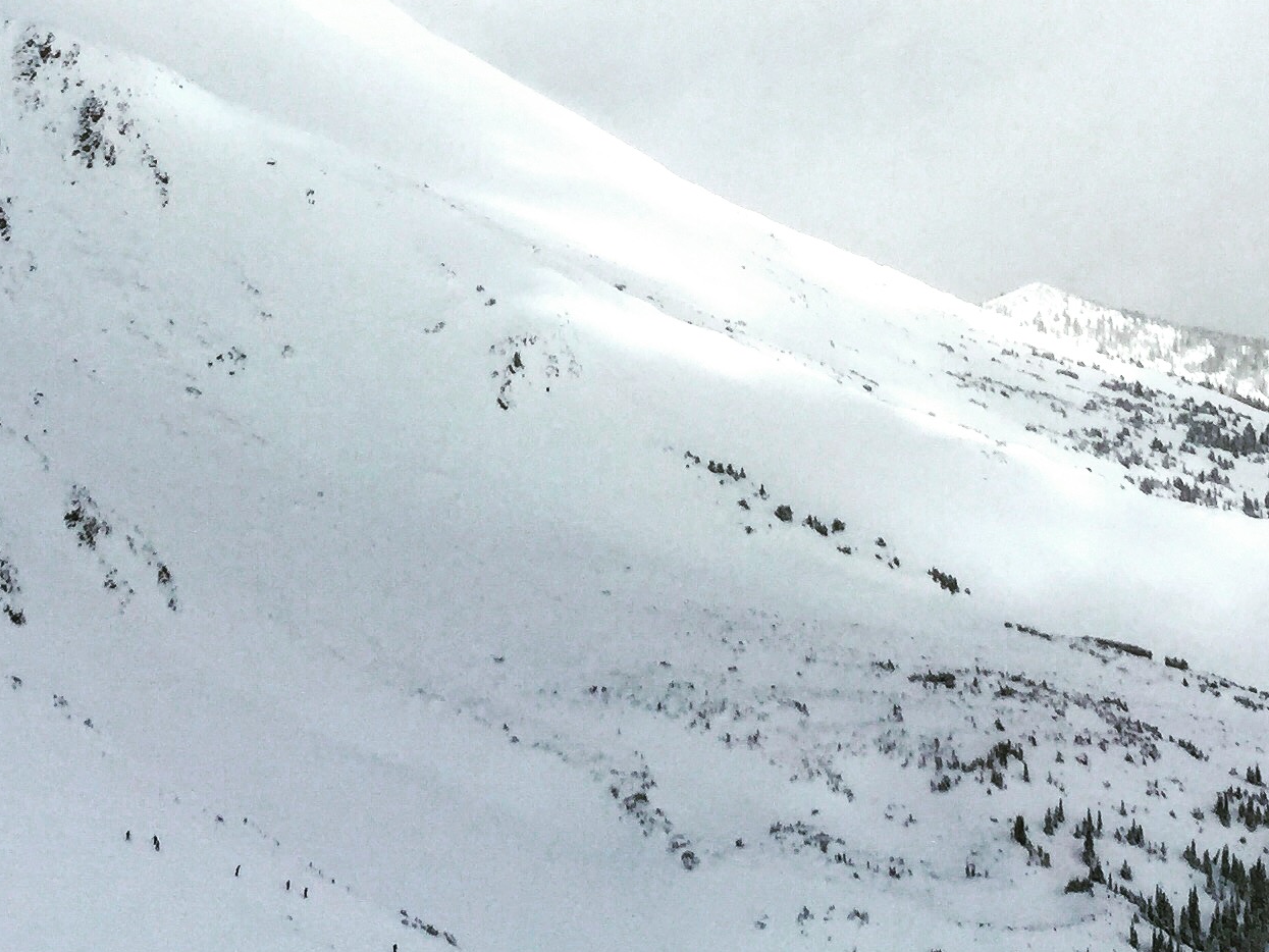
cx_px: 632
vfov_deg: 19.3
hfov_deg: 25.7
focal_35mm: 76
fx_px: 2786
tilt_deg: +0.4
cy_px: 236
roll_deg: -0.4
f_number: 2.2
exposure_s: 1/7937
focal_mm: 4.15
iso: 32
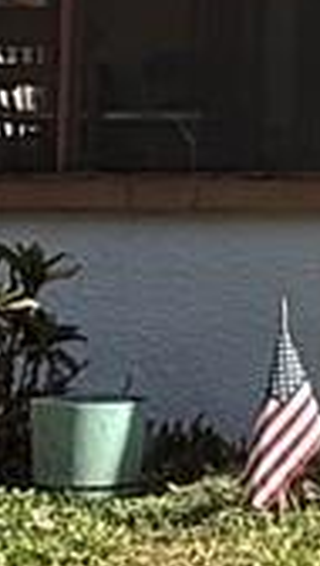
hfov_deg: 6.9
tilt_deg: +5.6
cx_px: 1165
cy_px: 145
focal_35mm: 145
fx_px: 2179
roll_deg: +0.2
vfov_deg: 14.7
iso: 64
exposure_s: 1/1189
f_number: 2.2
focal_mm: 2.22
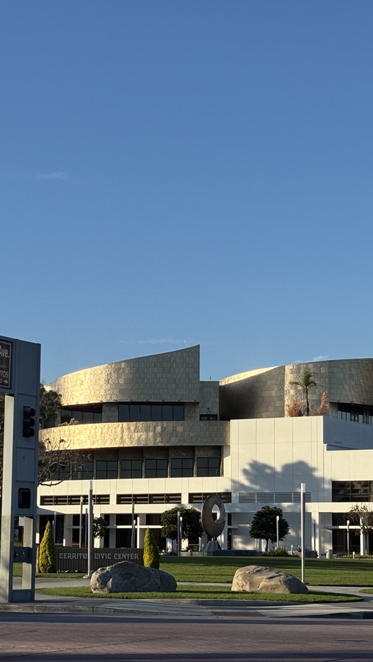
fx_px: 1442
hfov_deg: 14.7
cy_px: 353
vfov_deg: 25.9
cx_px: 172
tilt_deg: +7.1
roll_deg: -0.8
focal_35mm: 82
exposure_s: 1/1845
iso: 32
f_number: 1.6
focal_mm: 5.96
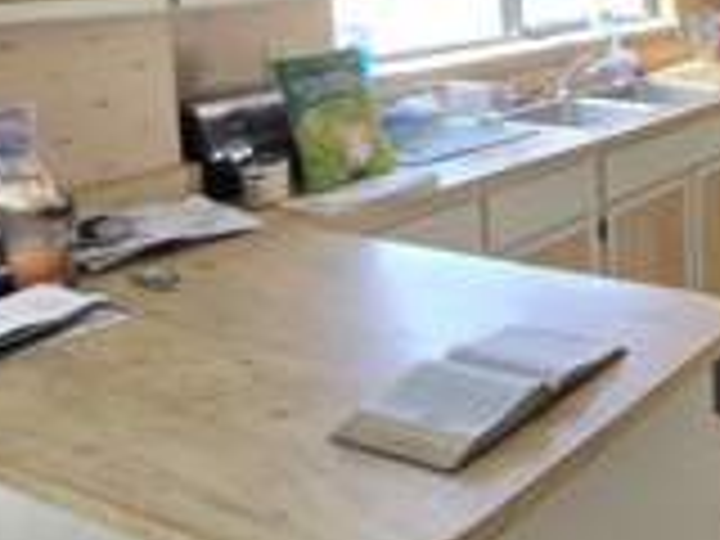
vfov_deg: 34.0
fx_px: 811
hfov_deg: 34.2
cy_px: 16
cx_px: 936
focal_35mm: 39
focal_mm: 2.2
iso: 160
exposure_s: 1/120
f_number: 1.9
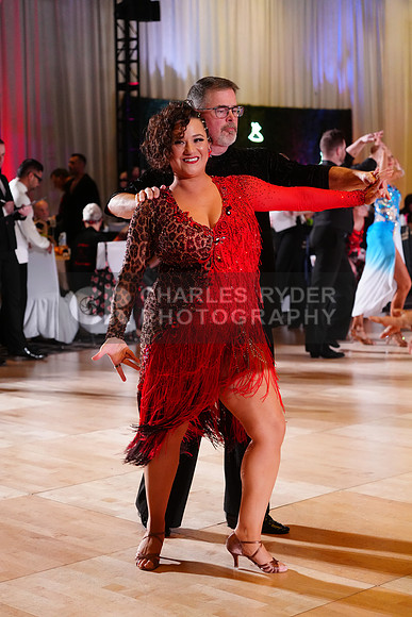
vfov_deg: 28.8
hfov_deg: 19.5
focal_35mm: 70
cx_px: 206
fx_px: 1201
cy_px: 308
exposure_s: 1/320
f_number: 4
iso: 4000
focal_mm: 70
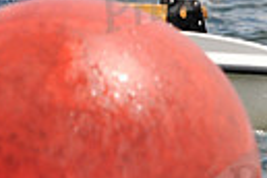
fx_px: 16479
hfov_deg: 0.9
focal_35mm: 2222
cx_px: -6
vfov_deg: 0.6
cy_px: -98
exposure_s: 1/640
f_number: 10
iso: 200
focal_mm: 330
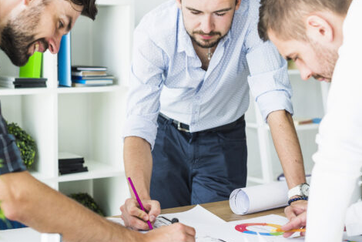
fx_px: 745
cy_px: 103
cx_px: 183
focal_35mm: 74
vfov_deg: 18.4
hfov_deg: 27.3
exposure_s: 1/125
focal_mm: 50
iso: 250
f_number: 3.5
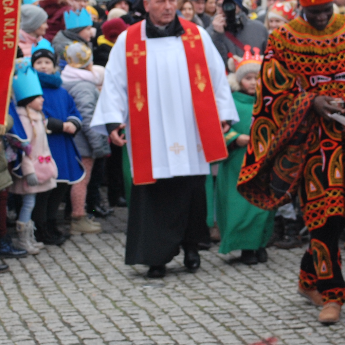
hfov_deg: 11.9
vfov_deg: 11.9
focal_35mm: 146
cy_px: 94
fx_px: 1646
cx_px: 253
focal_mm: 30
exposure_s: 1/125
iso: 320
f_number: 4.8
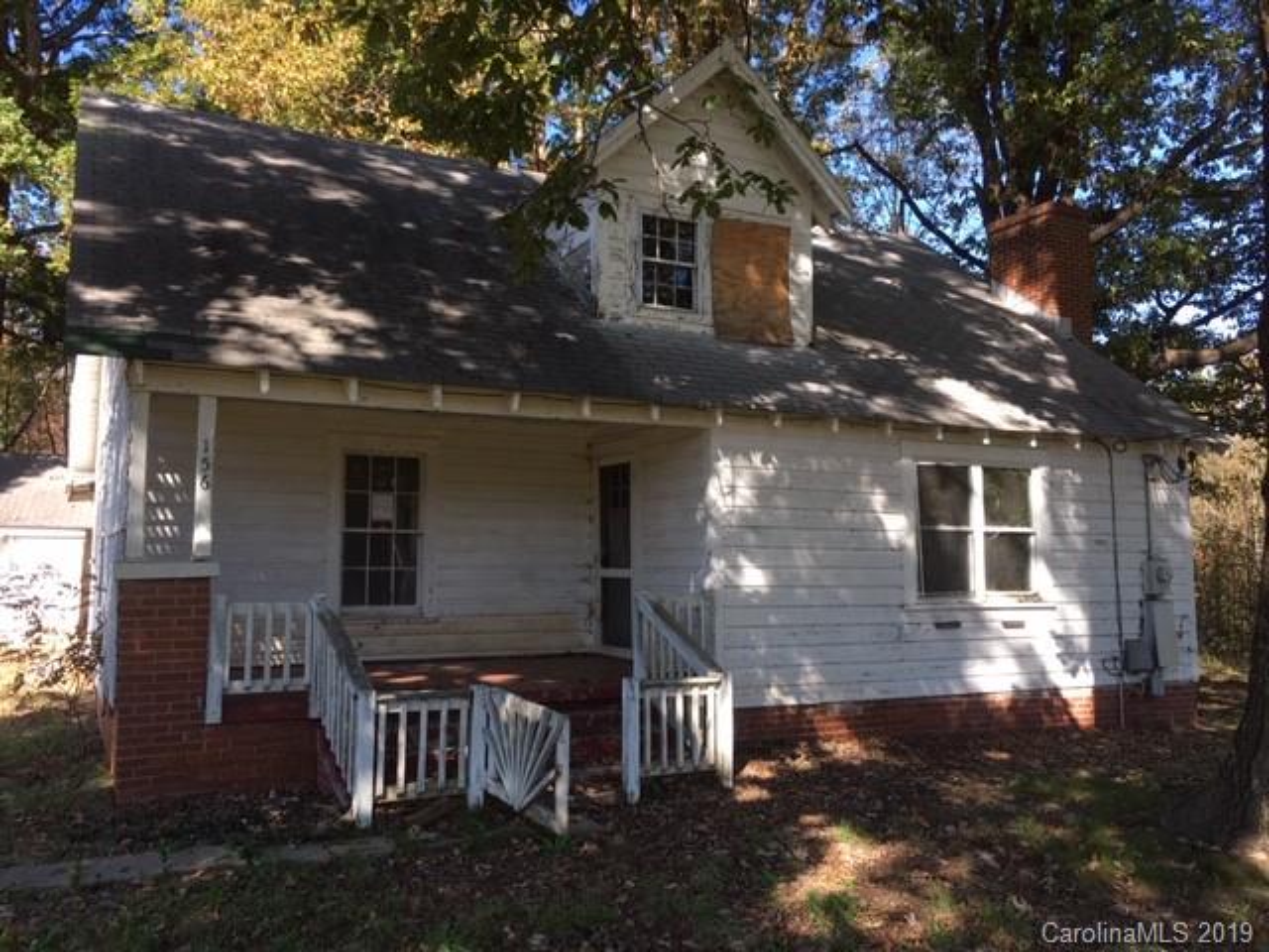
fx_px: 1063
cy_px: 476
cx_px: 634
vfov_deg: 48.2
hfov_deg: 61.7
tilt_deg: +7.8
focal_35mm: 29
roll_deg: +2.3
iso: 25
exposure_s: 1/305
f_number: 2.2
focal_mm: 4.15
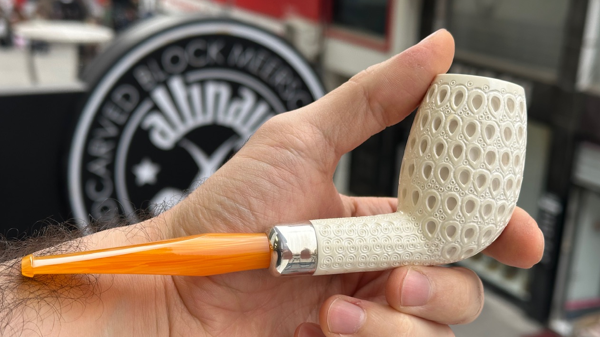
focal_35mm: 53
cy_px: 213
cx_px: 296
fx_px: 843
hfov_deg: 39.2
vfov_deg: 22.6
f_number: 1.78
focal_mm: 6.86
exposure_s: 1/308
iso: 64
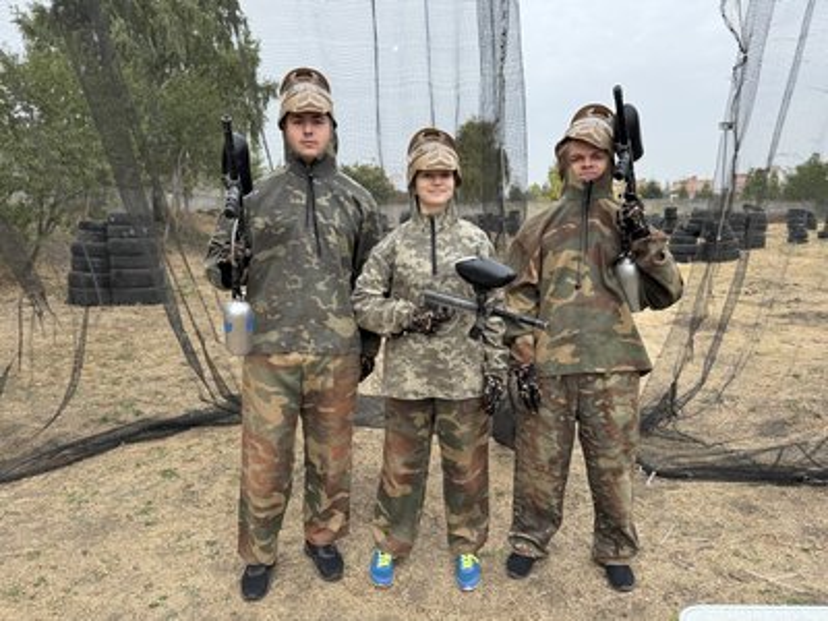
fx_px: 574
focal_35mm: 24
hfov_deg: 71.6
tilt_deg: -10.1
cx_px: 414
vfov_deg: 56.8
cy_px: 310
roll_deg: +1.7
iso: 80
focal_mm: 6.76
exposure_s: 1/1059
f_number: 1.78
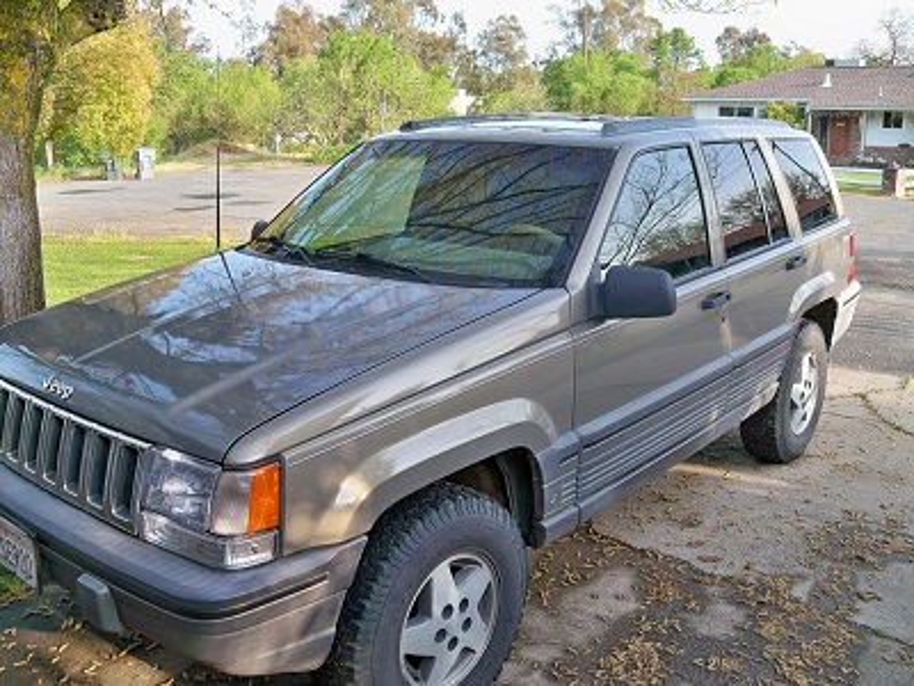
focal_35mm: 35
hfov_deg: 52.6
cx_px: 457
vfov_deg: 40.7
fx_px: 924
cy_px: 343
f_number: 3.5
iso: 80
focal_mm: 6.2
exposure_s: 1/100
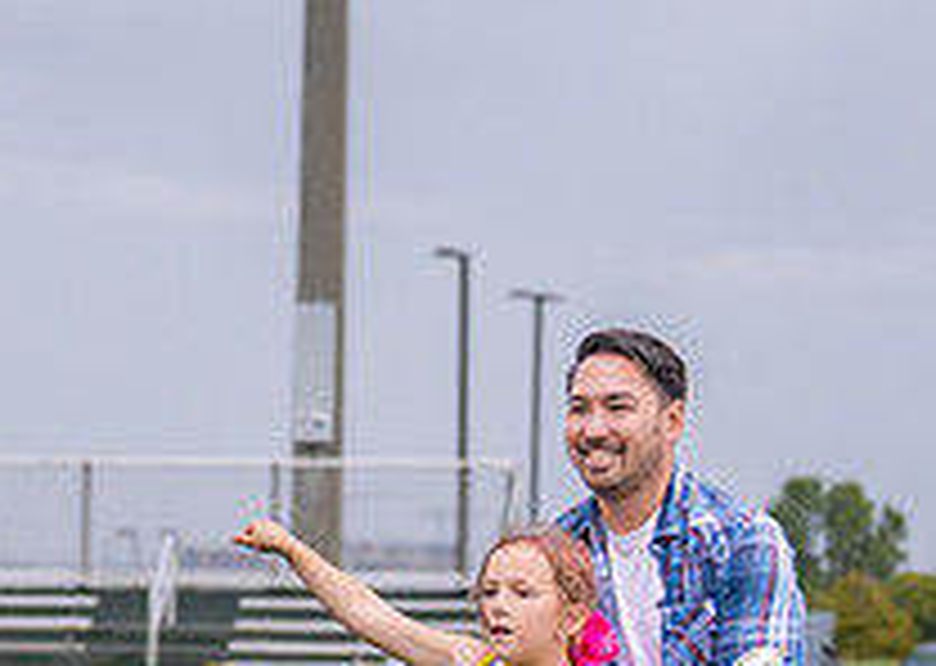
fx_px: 6000
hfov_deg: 8.7
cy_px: 697
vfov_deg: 6.3
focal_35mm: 226
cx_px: -409
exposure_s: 1/1600
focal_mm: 70
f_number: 2.8
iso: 500
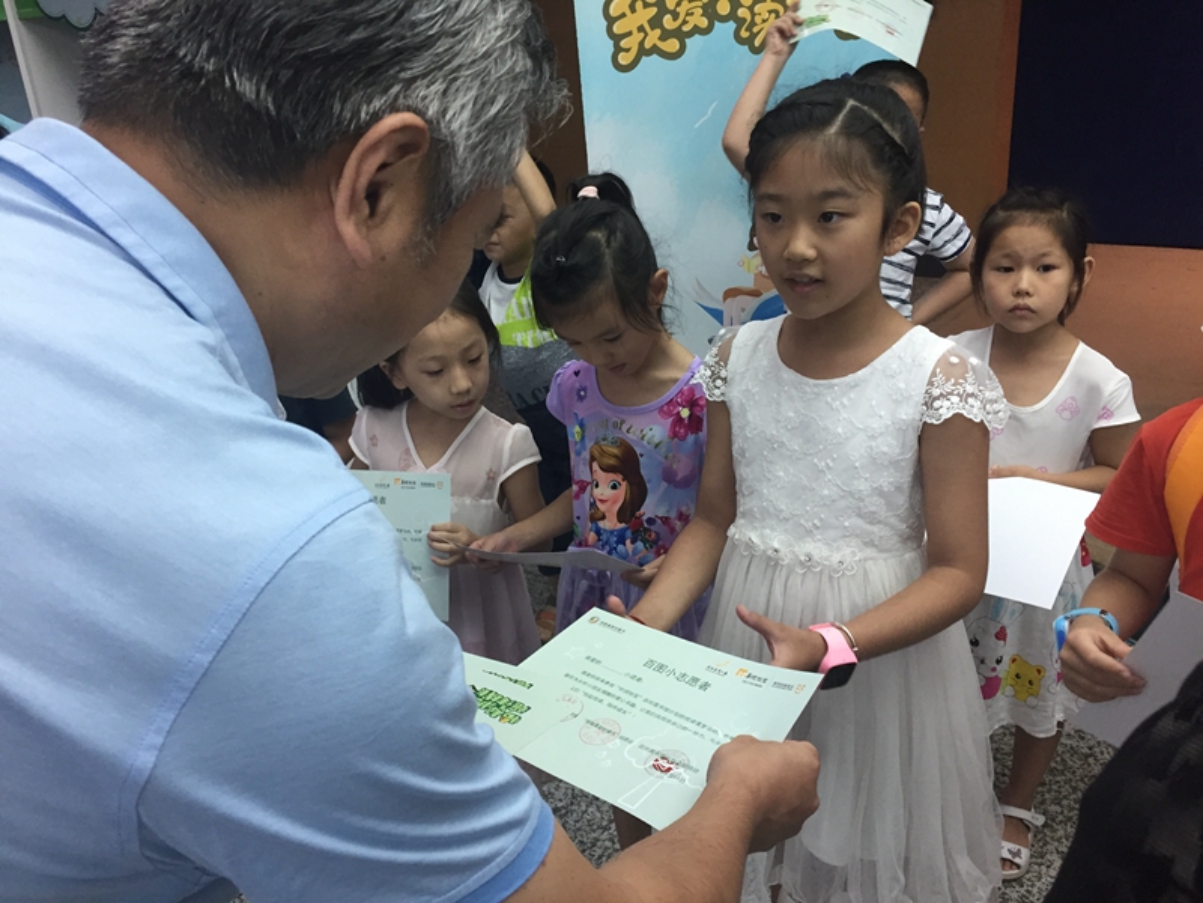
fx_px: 1008
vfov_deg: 48.2
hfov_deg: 61.7
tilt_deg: -21.4
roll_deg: +1.9
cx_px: 602
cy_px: 452
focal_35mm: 29
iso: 80
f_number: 2.2
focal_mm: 4.15
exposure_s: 1/33
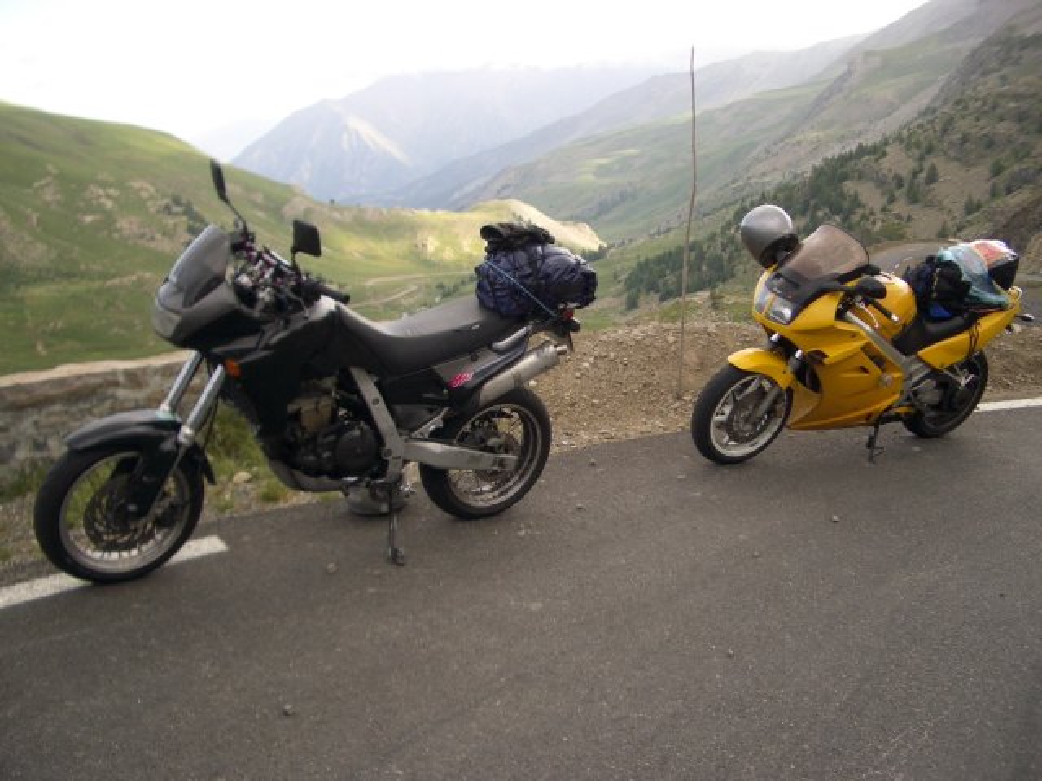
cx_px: 521
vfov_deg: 40.7
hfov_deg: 52.6
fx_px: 1054
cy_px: 390
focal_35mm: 35
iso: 50
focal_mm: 5.8
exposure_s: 1/250
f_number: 2.6
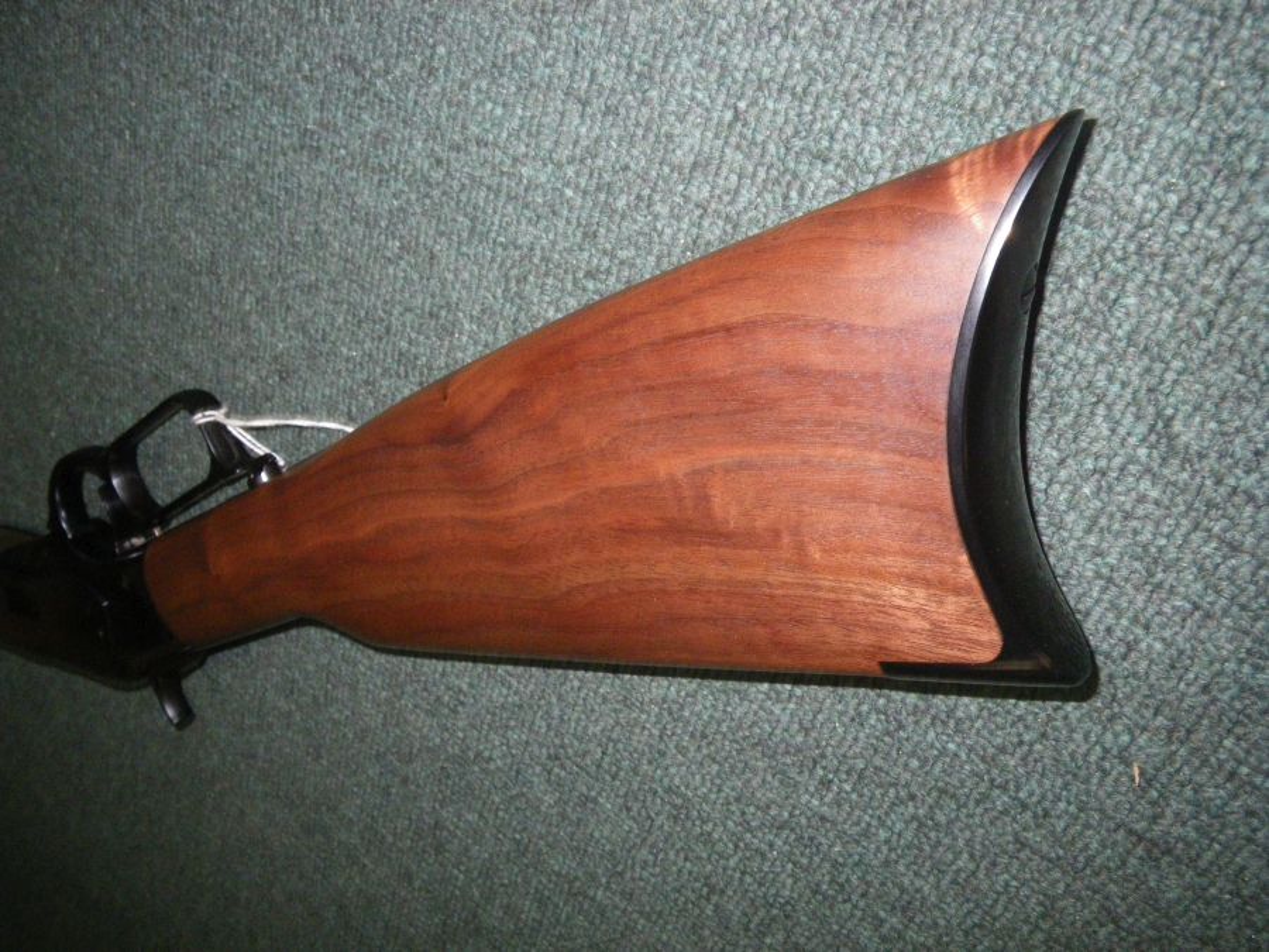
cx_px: 634
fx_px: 1026
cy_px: 476
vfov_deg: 49.7
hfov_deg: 63.4
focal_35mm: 28
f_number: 4.2
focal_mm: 5
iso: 400
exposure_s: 1/50
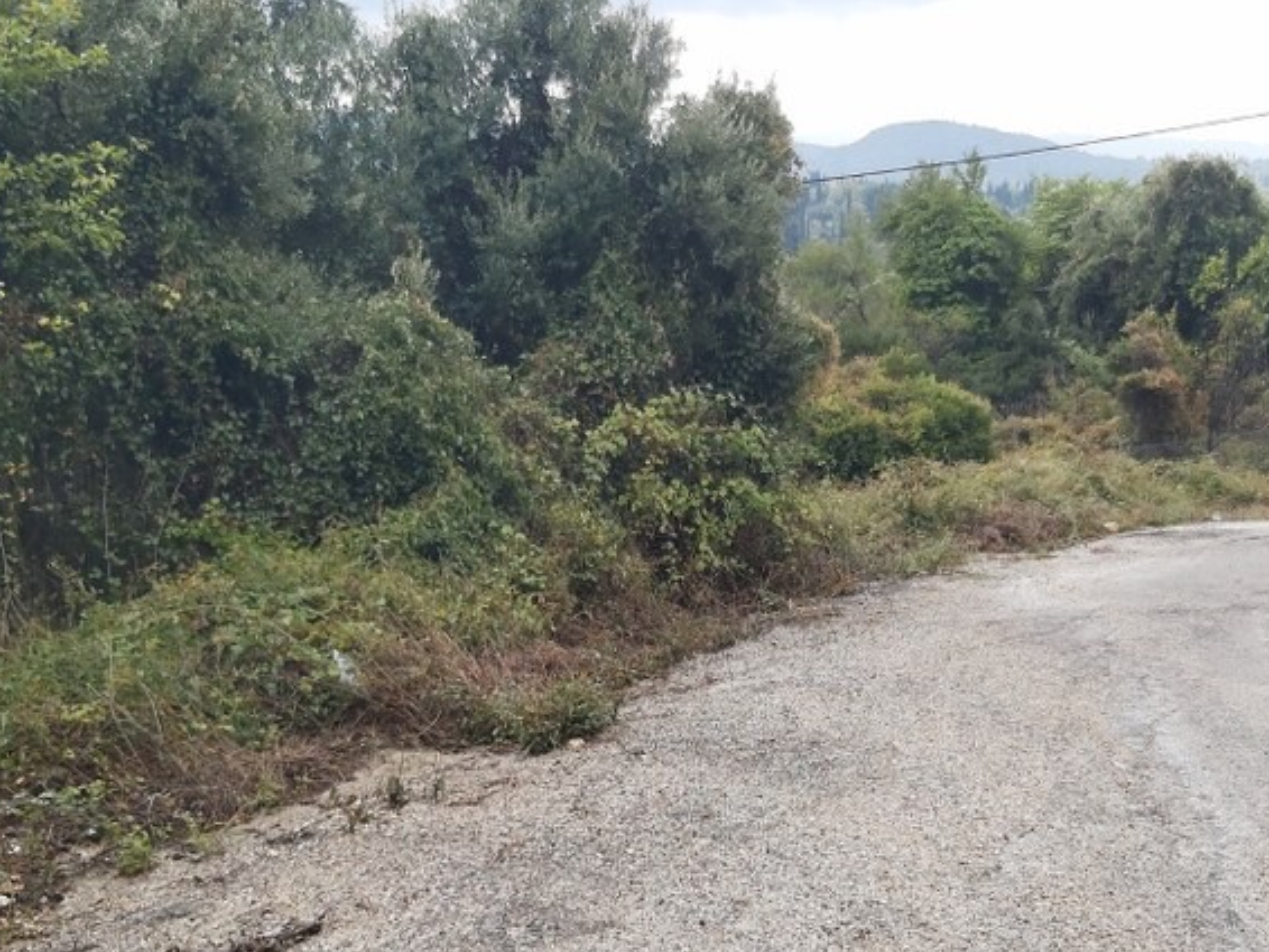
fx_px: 1724
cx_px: 724
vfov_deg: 30.9
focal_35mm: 47
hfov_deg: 40.3
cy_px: 535
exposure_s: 1/599
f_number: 1.7
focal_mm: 3.92
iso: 100
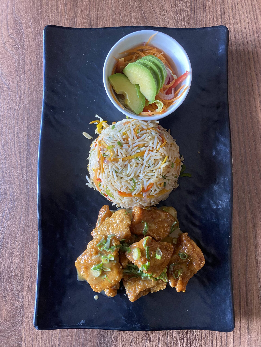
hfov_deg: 53.1
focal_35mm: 26
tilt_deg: -86.2
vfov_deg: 67.3
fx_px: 261
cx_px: 130
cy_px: 174
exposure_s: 1/50
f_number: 1.8
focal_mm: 4.25
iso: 200
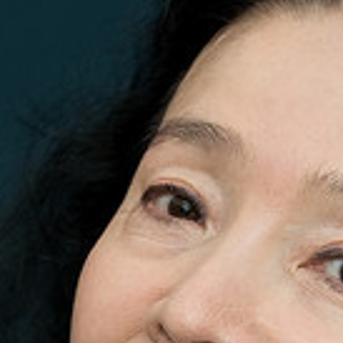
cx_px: 358
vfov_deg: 5.2
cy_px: 386
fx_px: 3744
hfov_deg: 5.2
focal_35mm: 334
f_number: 4
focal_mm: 120
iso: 320
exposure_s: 1/80
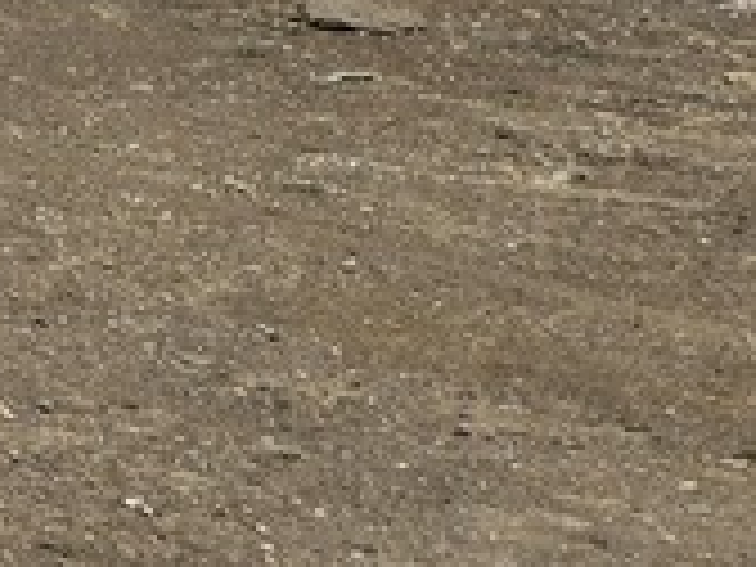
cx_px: -1472
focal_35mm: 140
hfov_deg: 10.4
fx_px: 3058
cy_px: 36
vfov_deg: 10.5
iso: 25
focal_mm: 5.4
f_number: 1.8
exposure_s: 1/575
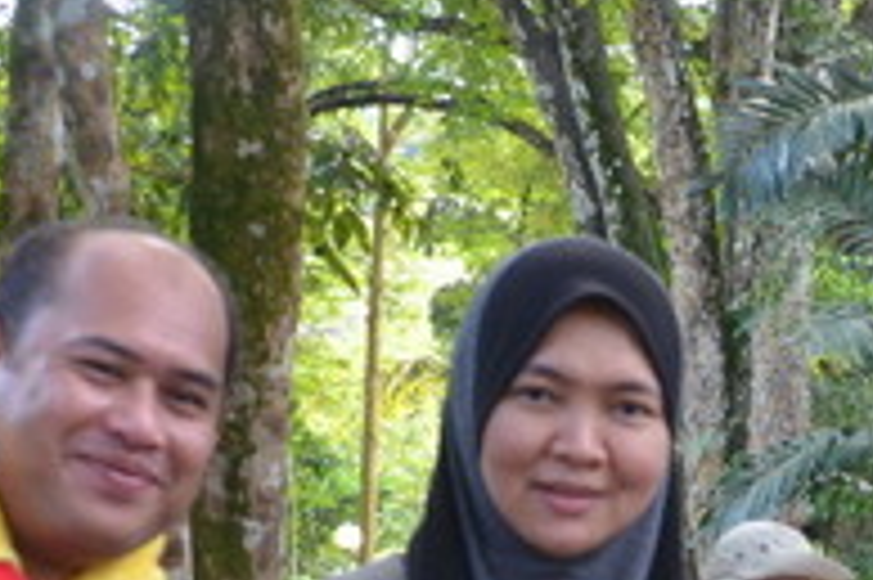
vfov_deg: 9.4
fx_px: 3442
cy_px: 841
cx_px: 1058
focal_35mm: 142
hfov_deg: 14.0
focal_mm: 23
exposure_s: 1/125
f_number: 4.5
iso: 1000
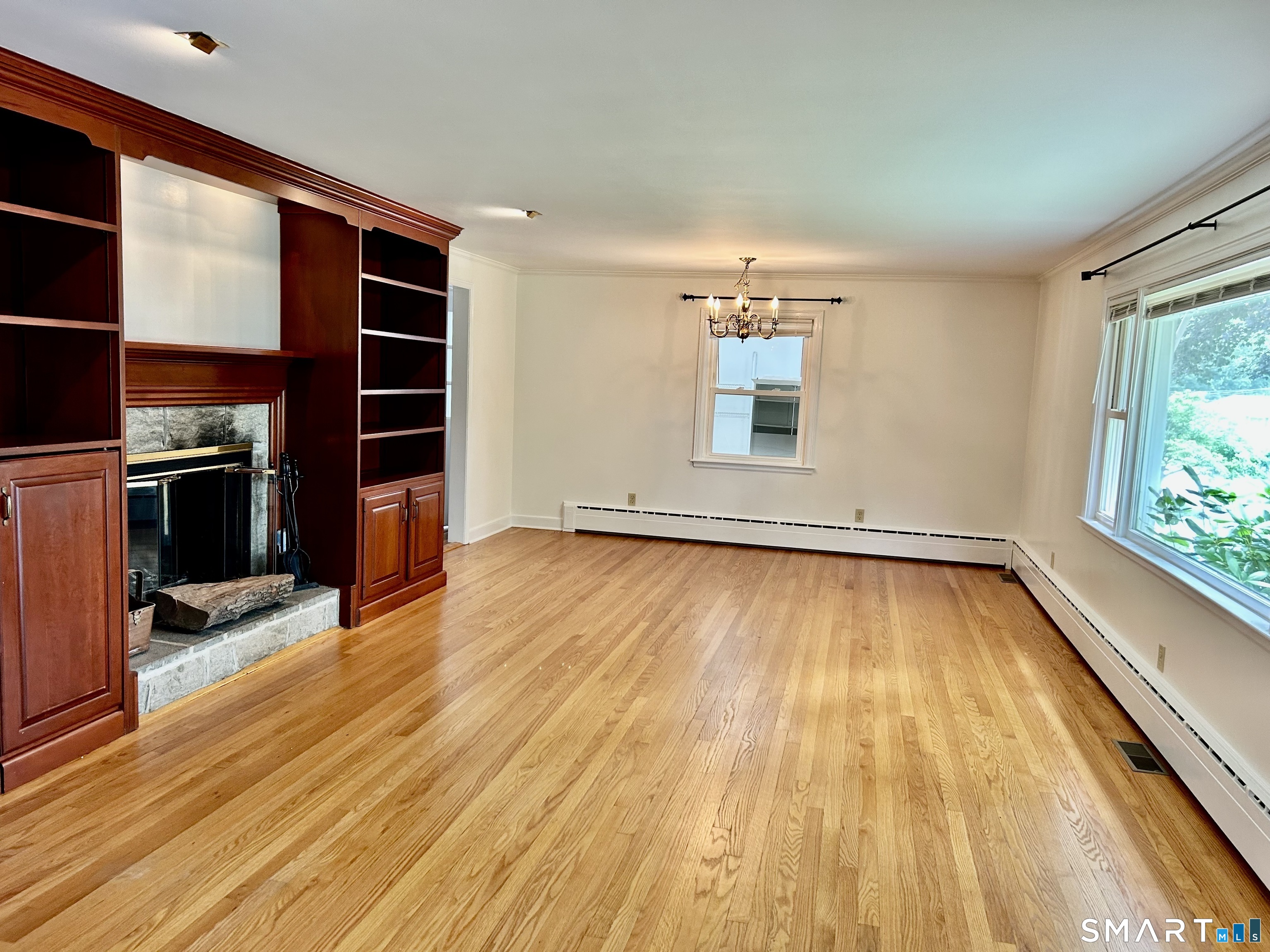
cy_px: 476
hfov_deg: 67.3
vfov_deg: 53.1
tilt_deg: -6.7
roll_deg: -2.0
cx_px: 635
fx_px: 954
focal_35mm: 26
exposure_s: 1/60
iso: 100
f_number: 1.5
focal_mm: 5.7
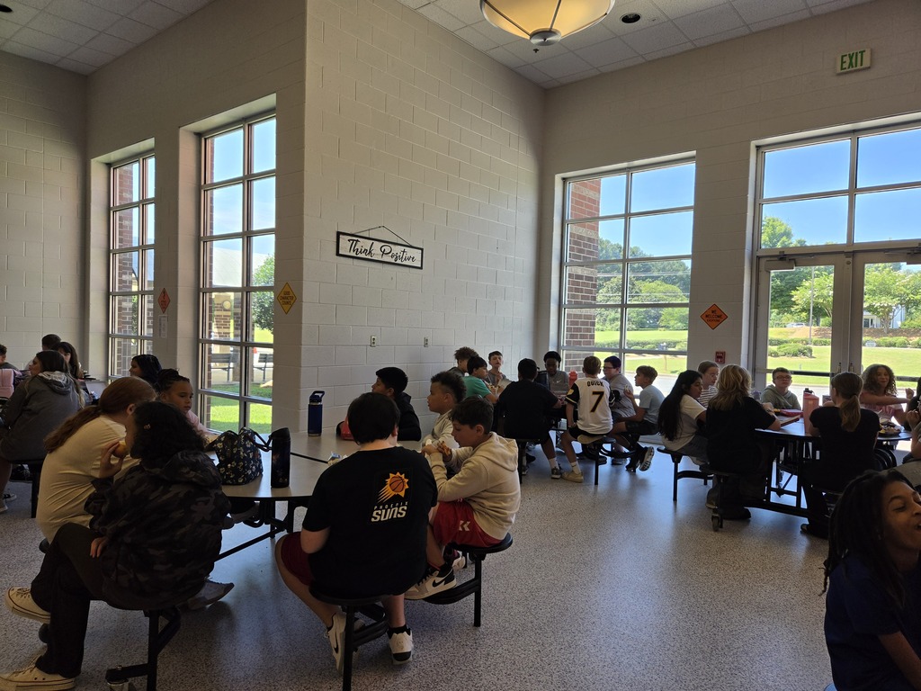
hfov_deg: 73.9
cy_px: 346
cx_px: 460
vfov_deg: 58.9
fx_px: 612
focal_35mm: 23
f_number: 1.8
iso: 80
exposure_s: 1/873
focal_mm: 5.4
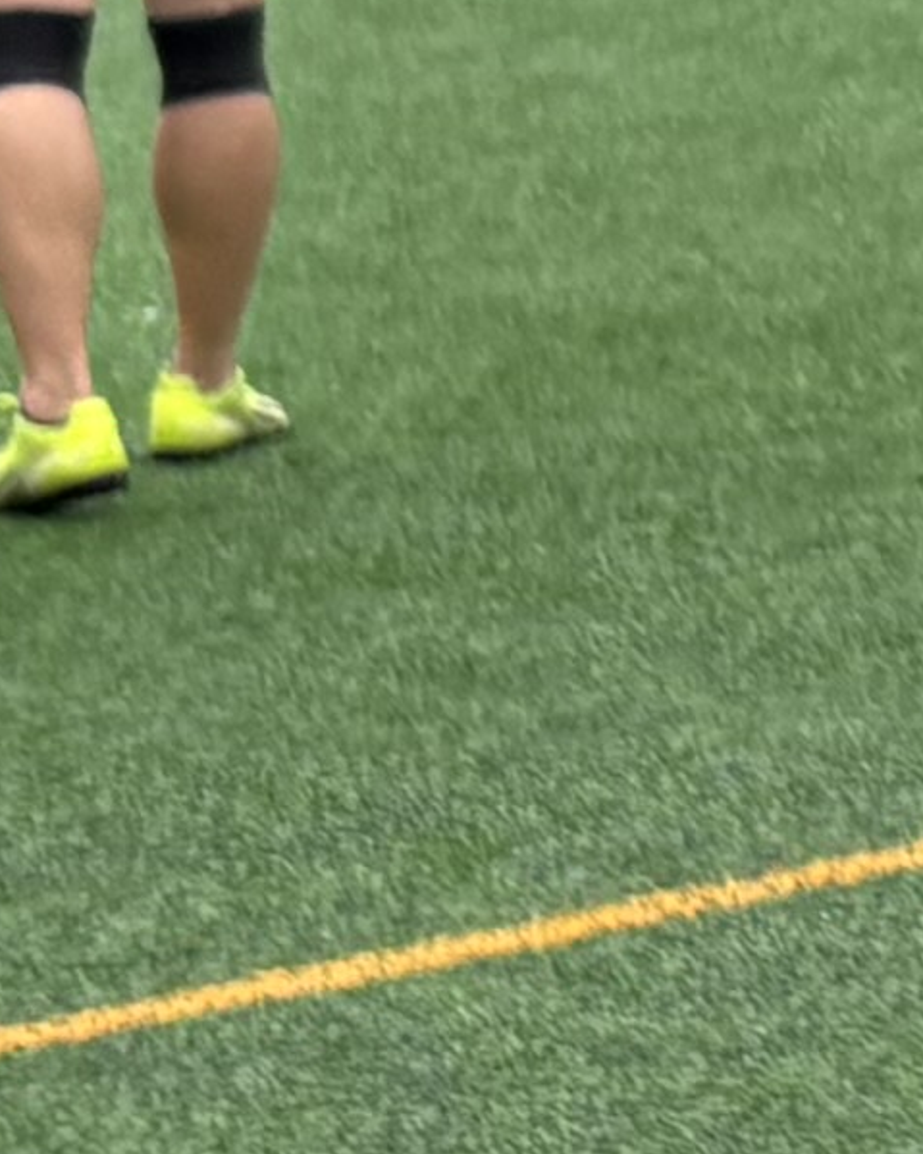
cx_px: 2376
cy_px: -123
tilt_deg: -5.4
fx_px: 8266
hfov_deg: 6.1
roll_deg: +2.1
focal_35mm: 242
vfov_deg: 7.9
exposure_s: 1/716
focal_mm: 5.96
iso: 64
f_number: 1.6
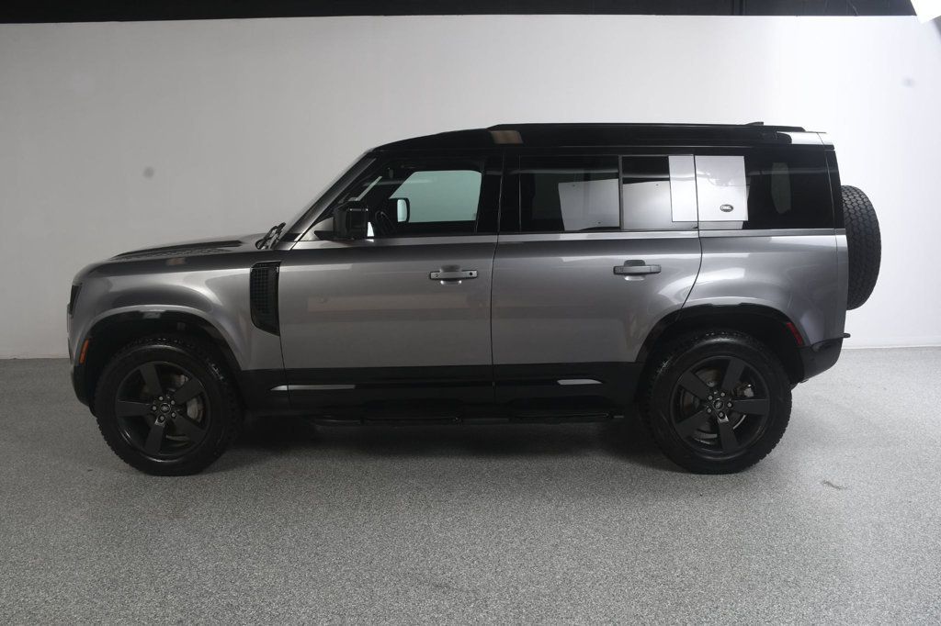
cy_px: 313
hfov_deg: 61.9
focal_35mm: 30
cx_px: 470
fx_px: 784
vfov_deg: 43.6
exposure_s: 1/160
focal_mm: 20
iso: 100
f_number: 10
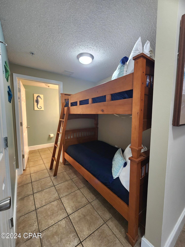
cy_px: 124
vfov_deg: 106.2
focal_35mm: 13
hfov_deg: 89.9
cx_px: 92
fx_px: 93
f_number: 2.2
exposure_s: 1/30
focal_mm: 2.2
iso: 320
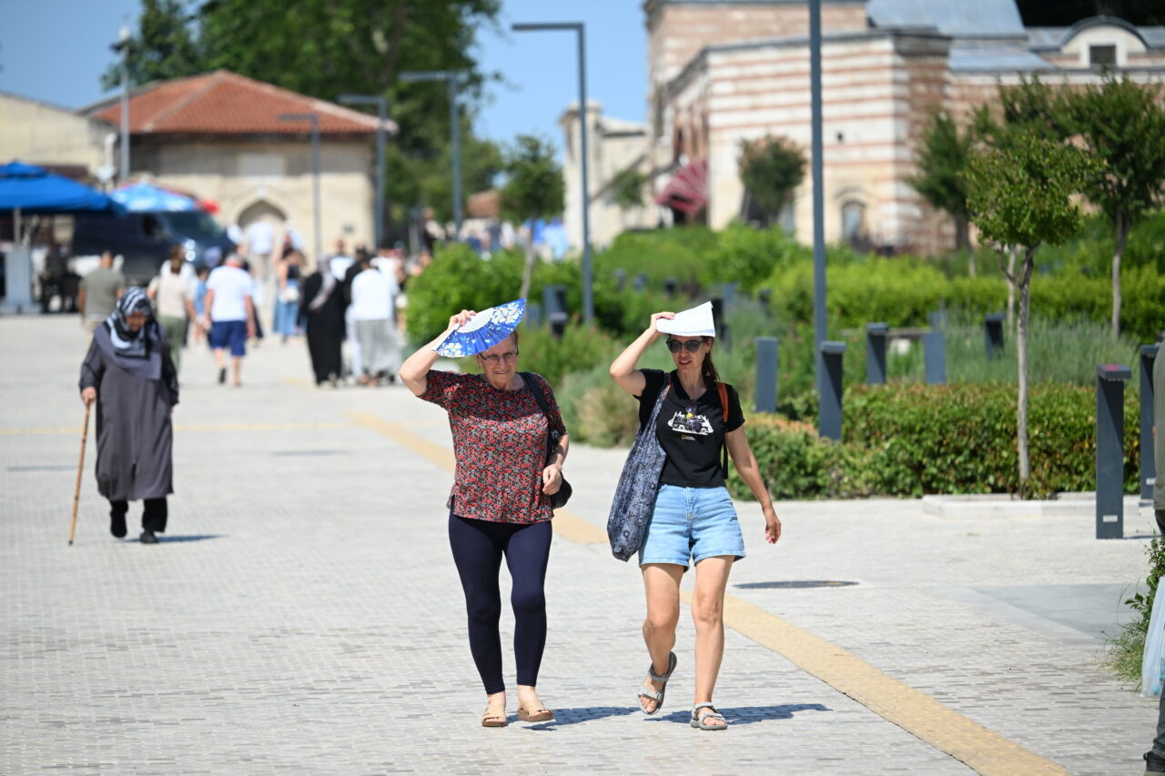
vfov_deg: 6.0
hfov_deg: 9.0
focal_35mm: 230
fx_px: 7442
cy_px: 388
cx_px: 582
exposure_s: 1/2000
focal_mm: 230
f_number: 5
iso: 320
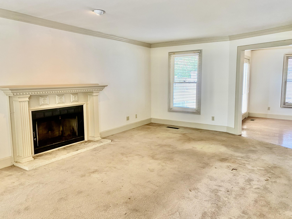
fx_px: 219
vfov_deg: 53.1
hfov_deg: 67.3
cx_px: 146
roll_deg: -0.2
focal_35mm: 26
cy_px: 110
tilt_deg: -6.9
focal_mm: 4.25
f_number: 1.8
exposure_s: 1/60
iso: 160
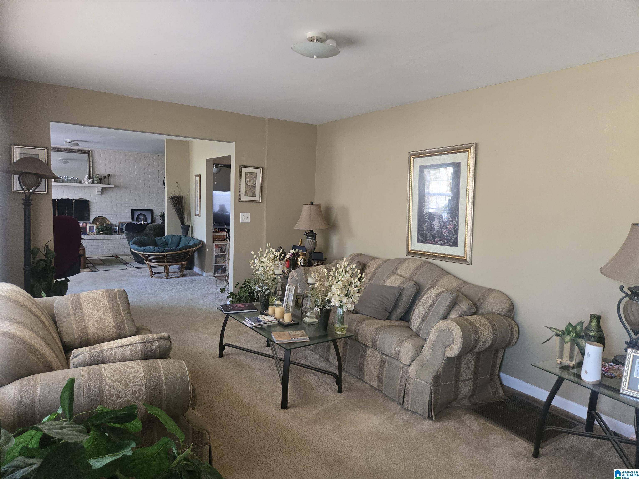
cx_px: 320
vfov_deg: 58.9
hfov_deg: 73.9
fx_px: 425
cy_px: 240
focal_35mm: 23
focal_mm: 5.4
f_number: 1.8
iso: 640
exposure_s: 1/60
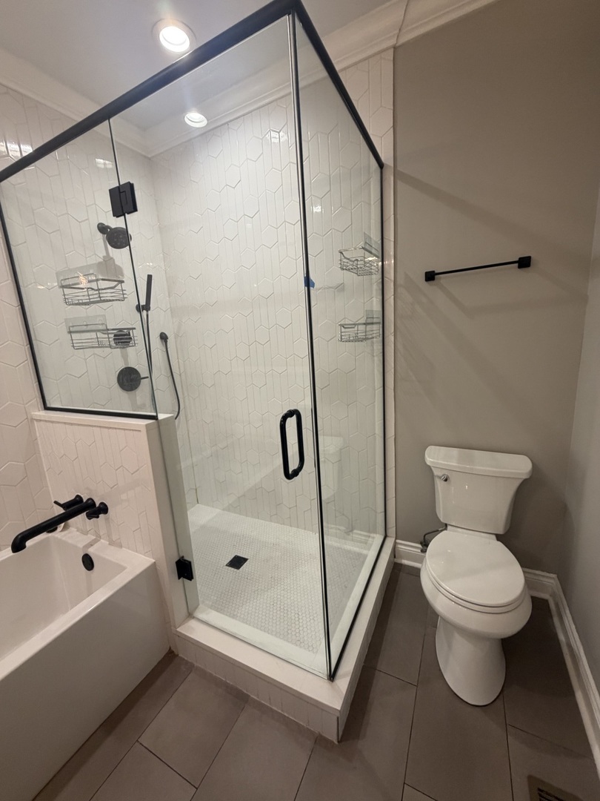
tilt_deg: -11.4
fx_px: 324
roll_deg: +3.6
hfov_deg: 85.7
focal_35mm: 14
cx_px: 300
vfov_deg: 102.1
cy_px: 400
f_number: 2.2
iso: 250
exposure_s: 1/120
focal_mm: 2.22
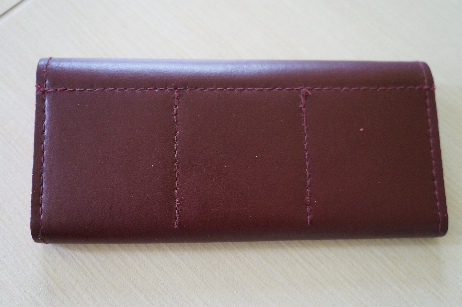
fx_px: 423
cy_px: 154
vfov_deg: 39.9
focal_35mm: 33
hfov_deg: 57.3
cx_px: 231
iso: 3200
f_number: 4
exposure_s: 1/125
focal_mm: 22
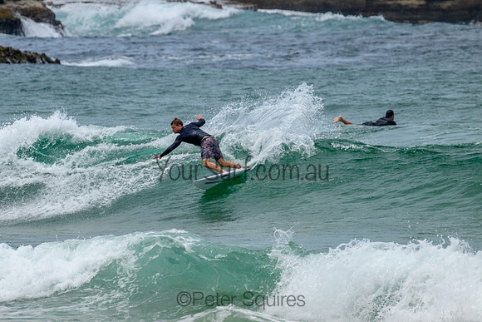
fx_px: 12851
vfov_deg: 1.4
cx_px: 197
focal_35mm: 960
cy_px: 134
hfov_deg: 2.1
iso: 800
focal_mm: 800
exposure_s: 1/2000
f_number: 11
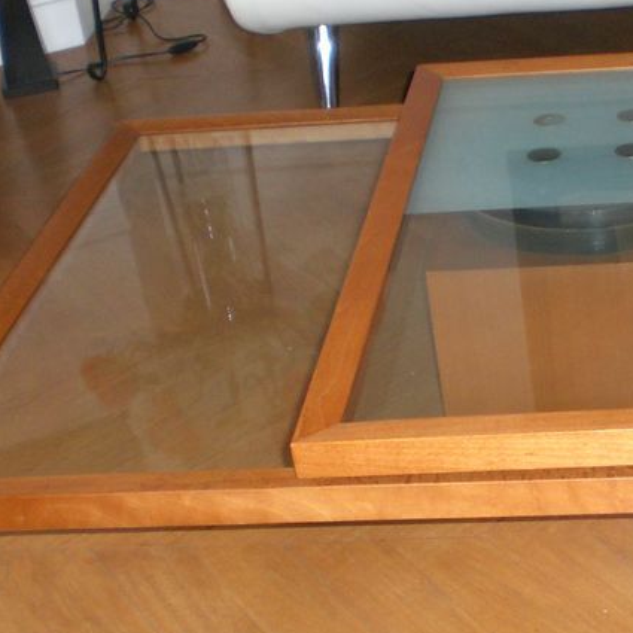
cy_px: 392
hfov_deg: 21.4
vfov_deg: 21.9
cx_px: 575
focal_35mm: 79
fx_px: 1634
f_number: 3.1
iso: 200
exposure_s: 1/60
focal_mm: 6.3
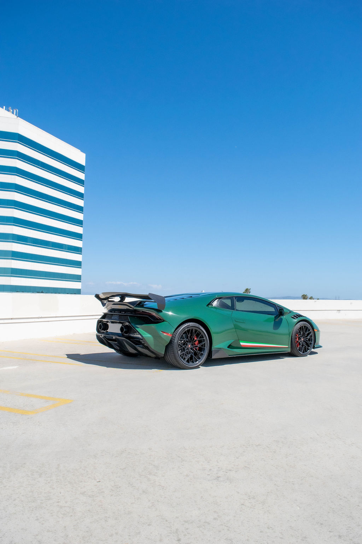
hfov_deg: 47.9
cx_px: 181
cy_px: 272
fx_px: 407
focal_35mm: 27
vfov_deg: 67.4
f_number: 8
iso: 400
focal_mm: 18
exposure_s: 1/2000
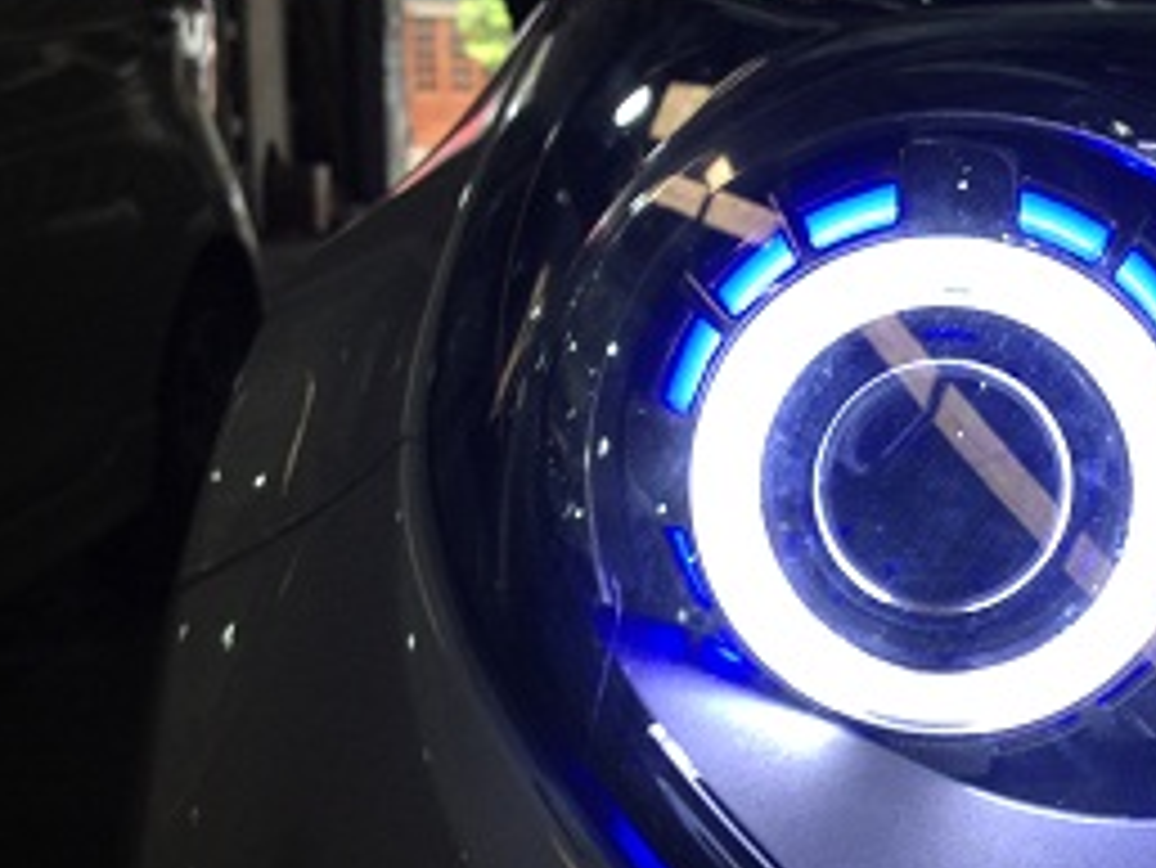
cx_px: 972
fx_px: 2272
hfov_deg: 27.8
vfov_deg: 21.6
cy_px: 560
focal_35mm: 68
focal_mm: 4.28
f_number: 2.4
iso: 64
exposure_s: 1/40
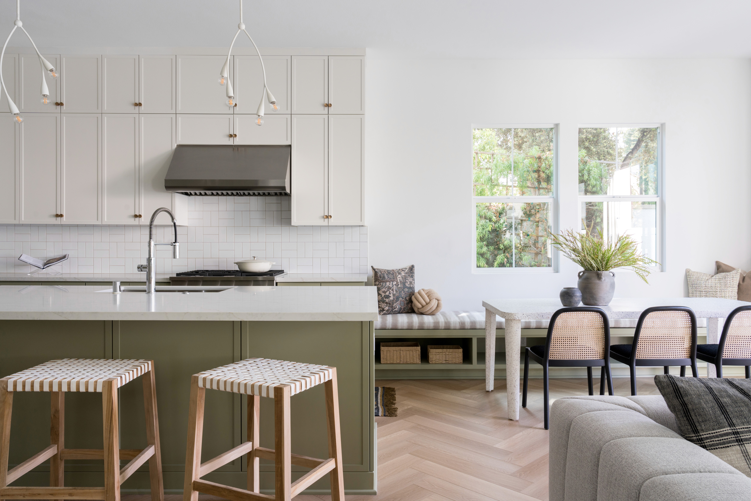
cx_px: 376
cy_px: 250
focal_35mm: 26
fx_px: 542
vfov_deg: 49.6
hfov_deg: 69.4
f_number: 11
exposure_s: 1/8
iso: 320
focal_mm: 26
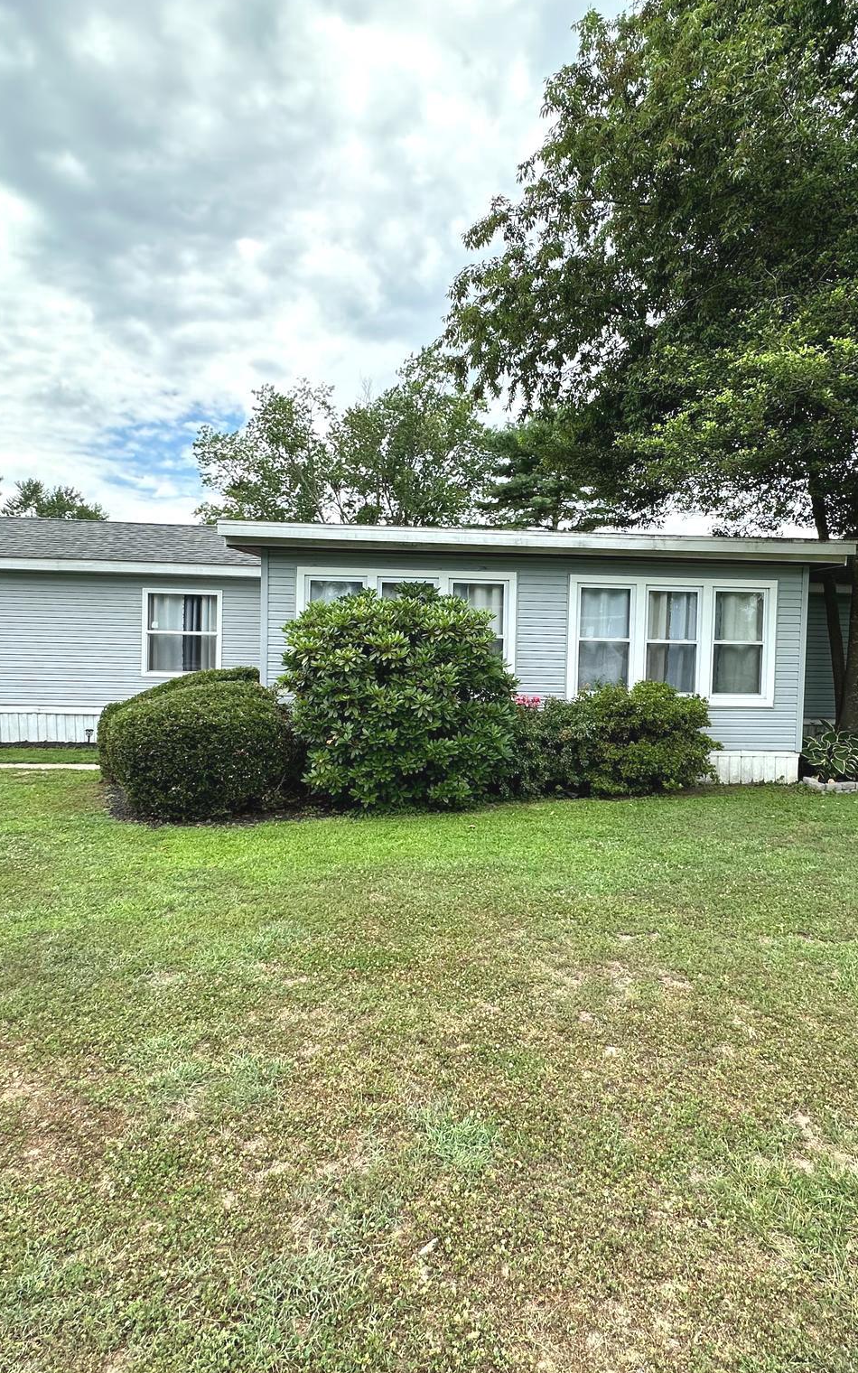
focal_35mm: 20
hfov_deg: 59.2
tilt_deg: -1.4
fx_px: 748
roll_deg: -1.5
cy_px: 683
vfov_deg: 85.1
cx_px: 514
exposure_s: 1/581
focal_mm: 2.22
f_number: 2.2
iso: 40
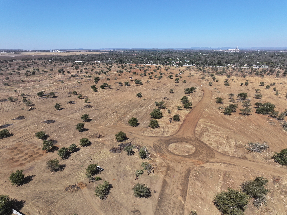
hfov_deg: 71.6
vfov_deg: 56.8
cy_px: 108
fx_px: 199
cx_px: 144
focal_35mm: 24
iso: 100
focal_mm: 12.29
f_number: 2.8
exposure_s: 1/1600
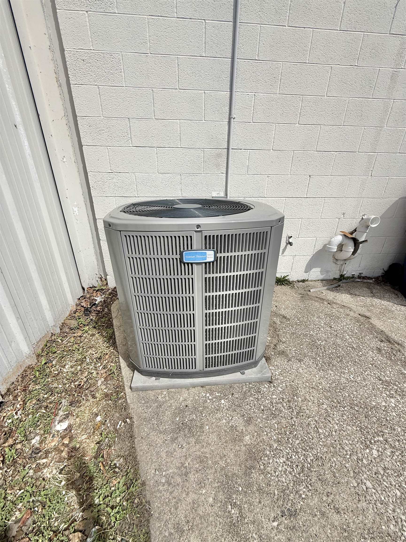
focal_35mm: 14
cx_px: 203
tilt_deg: -23.4
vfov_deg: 102.1
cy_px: 271
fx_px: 219
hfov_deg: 85.7
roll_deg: -2.8
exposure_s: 1/2165
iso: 50
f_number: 2.2
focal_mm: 2.22
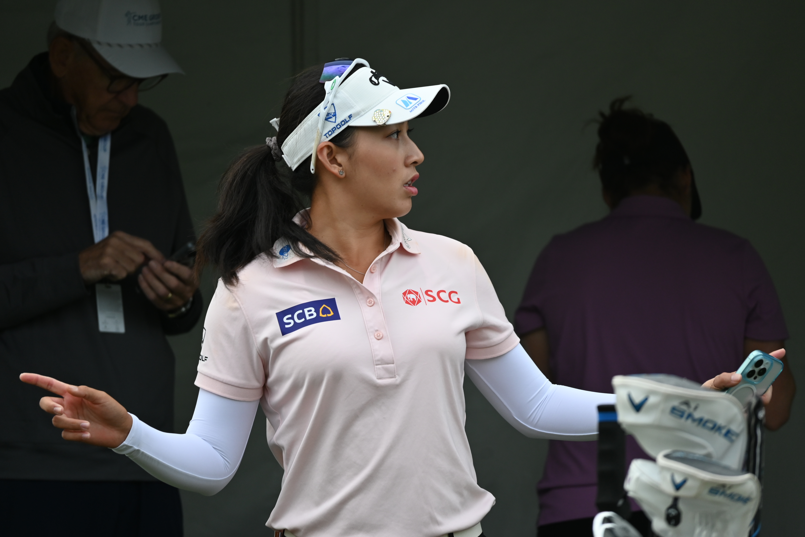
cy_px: 268
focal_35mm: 375
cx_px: 402
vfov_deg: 3.7
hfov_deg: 5.5
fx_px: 8385
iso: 320
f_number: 6.3
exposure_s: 1/400
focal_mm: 250
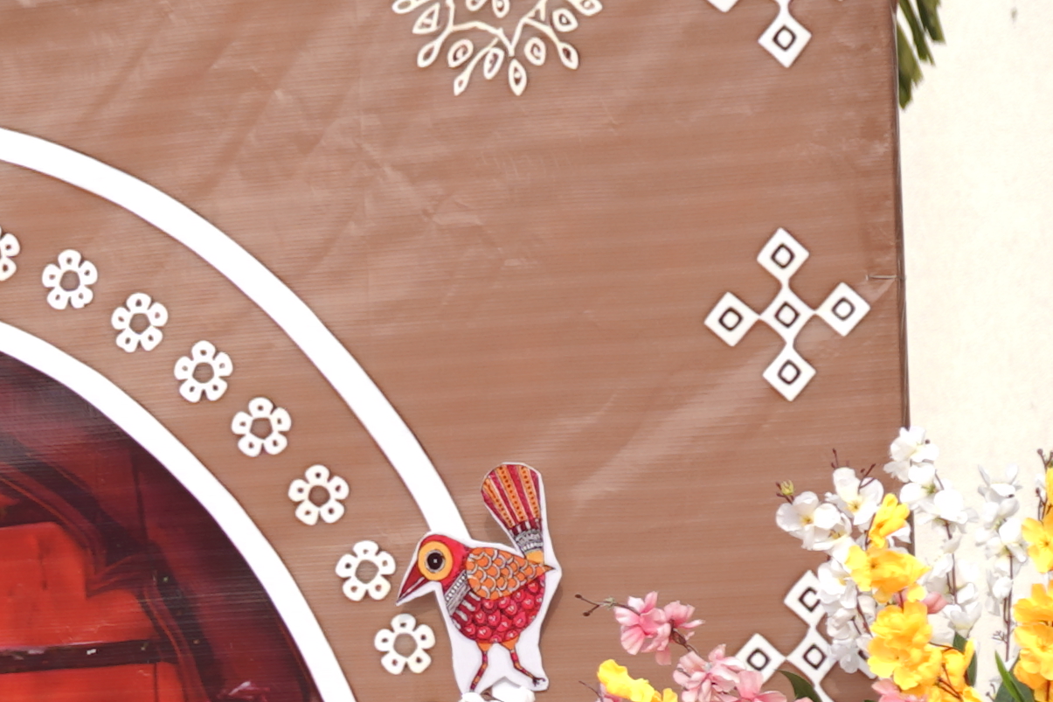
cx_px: -767
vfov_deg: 5.8
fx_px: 6843
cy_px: 1172
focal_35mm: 234
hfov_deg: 8.5
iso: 50
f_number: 5.6
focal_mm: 47
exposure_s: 1/160
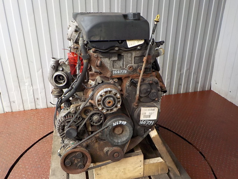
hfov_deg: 60.0
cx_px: 119
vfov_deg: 46.8
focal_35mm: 30
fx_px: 206
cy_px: 90
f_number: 3.3
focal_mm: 4.1
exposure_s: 1/30
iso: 200
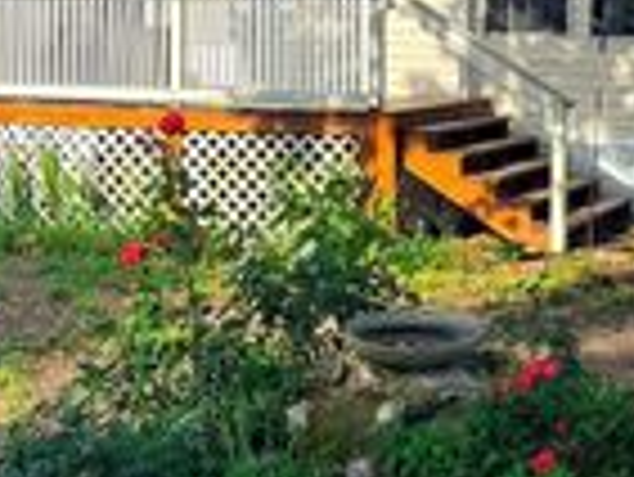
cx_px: 265
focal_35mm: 85
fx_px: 1558
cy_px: -11
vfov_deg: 17.0
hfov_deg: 23.0
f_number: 1.78
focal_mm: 6.76
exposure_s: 1/1464
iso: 80
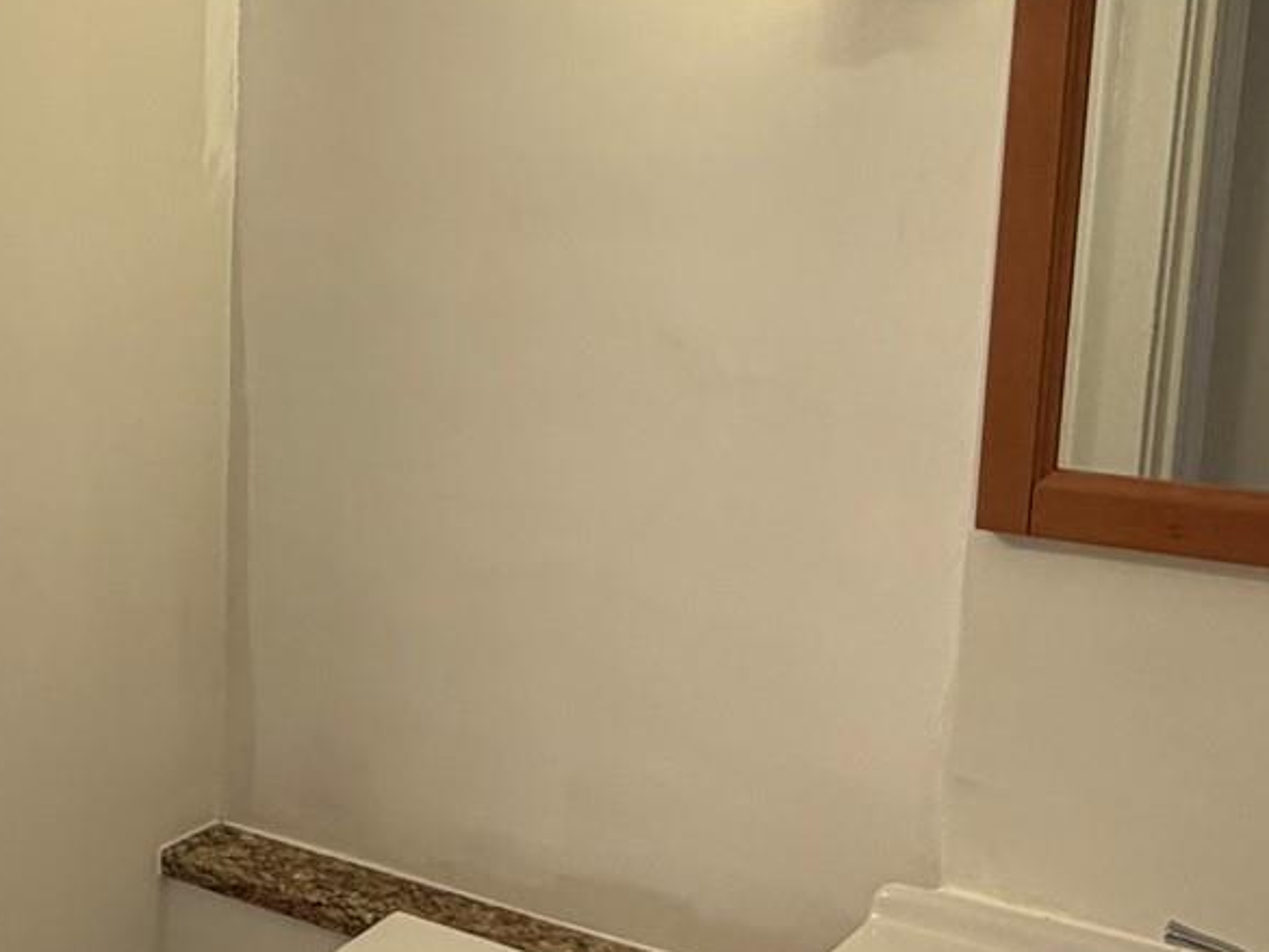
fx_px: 1797
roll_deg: -1.3
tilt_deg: -7.9
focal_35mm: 49
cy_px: 423
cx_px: 282
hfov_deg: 37.7
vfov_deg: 29.7
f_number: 2.2
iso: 250
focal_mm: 2.22
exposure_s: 1/120
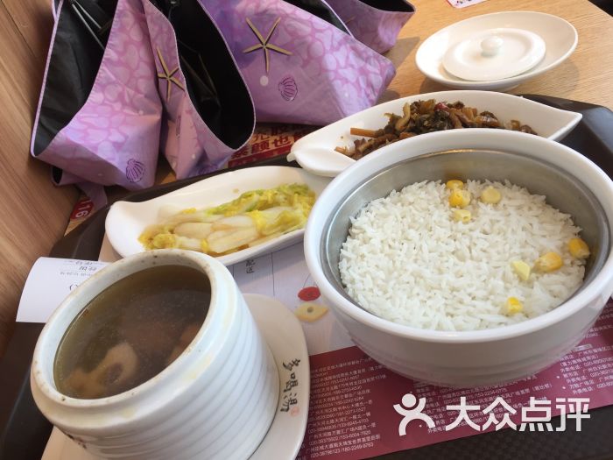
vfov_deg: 48.2
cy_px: 230
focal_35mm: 29
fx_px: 514
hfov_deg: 61.7
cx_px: 306
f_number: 2.2
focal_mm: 4.15
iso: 40
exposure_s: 1/100
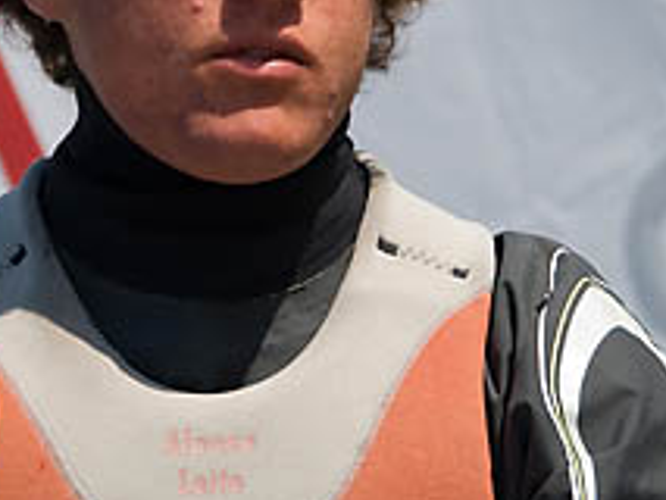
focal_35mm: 412
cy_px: 123
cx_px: 260
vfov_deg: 3.6
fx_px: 7937
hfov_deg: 4.8
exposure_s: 1/320
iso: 100
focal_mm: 105
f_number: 9
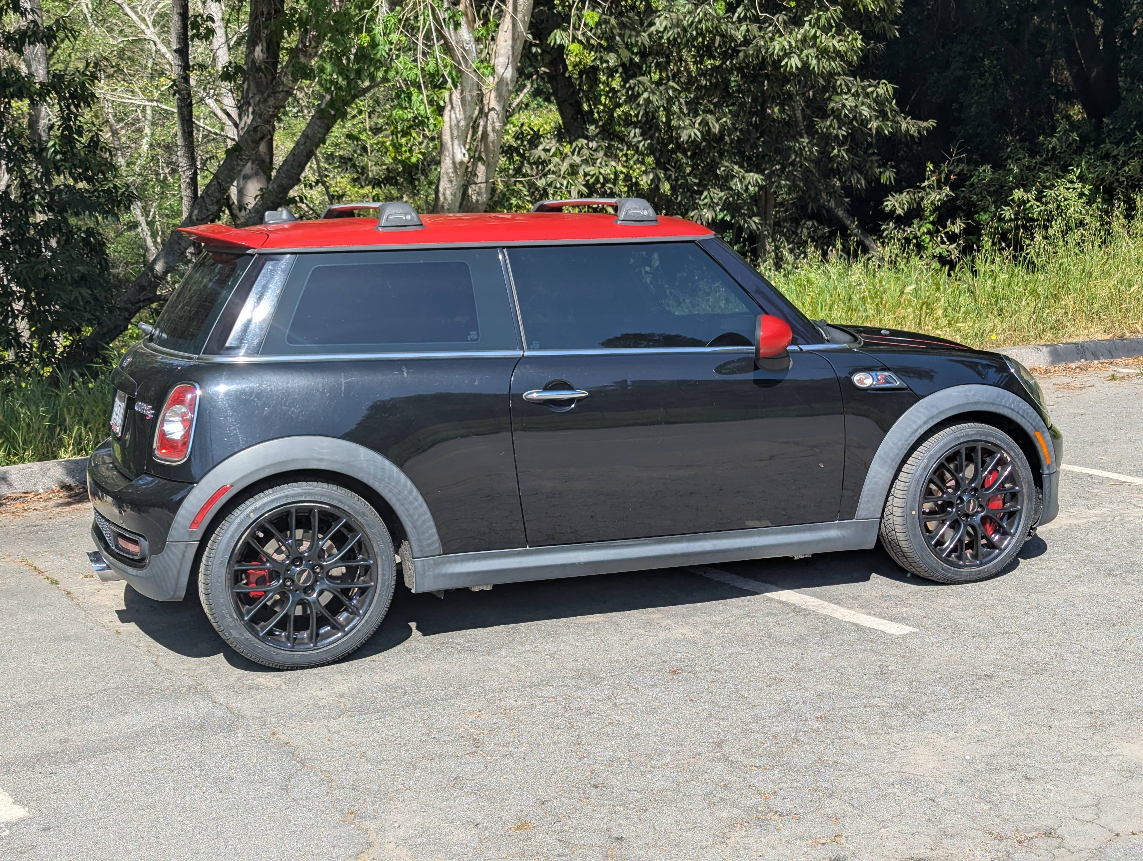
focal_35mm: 48
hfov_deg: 39.6
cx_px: 572
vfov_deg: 30.3
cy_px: 430
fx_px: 1587
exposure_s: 1/1550
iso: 45
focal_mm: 6.81
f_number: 1.85
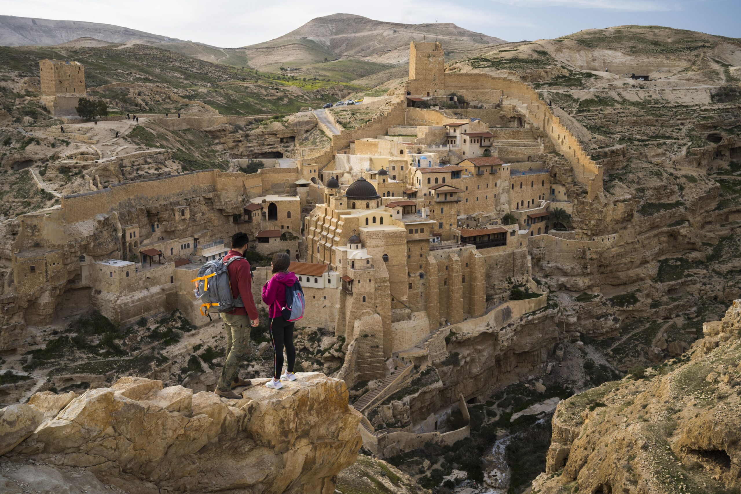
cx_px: 370
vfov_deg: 38.9
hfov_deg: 55.8
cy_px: 247
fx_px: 700
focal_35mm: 34
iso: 200
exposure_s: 1/125
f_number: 7.1
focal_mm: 34
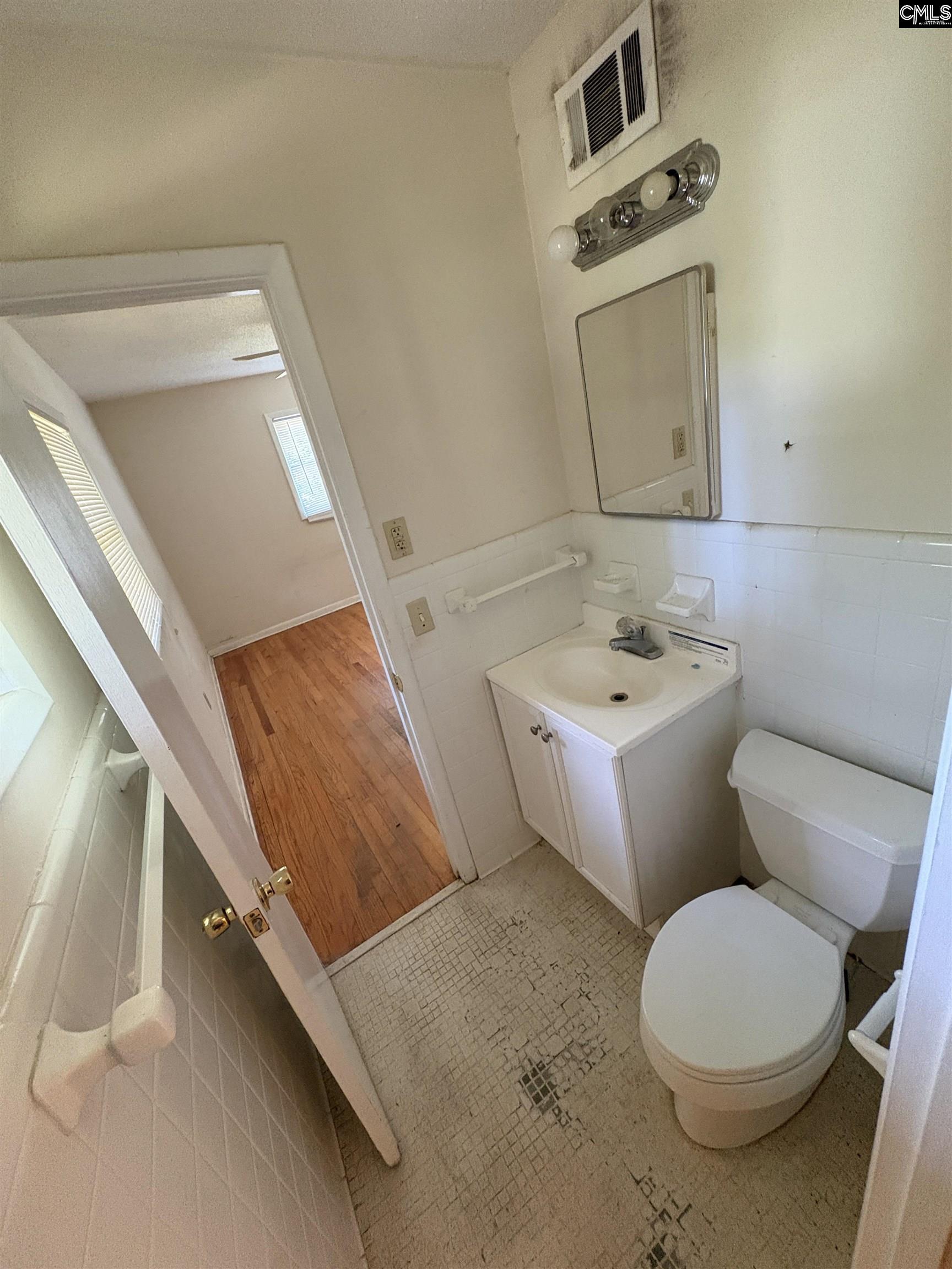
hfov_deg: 85.7
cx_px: 476
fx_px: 513
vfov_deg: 102.1
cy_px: 634
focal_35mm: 14
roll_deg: +13.7
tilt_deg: -21.7
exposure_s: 1/60
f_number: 2.2
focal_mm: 2.22
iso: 640
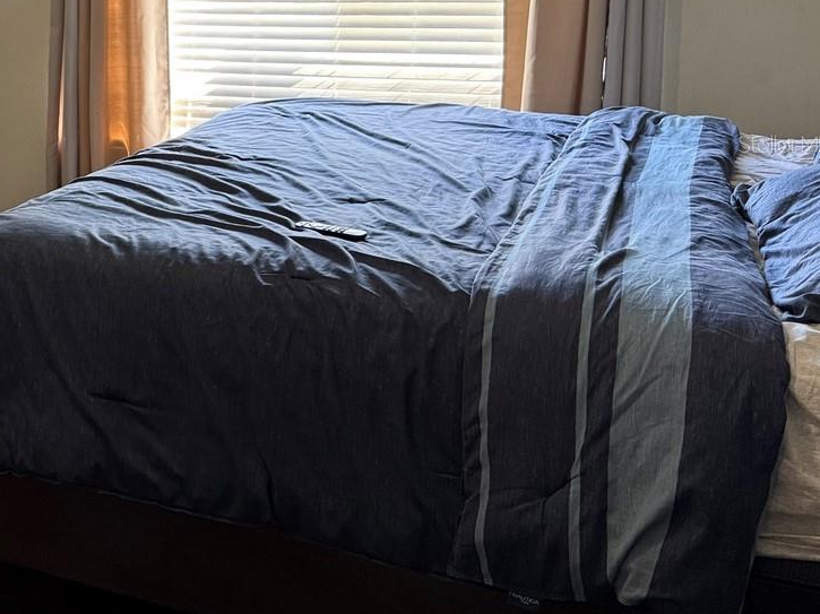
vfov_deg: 27.1
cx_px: -60
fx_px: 1255
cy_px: 144
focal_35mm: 53
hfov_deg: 32.3
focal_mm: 6.76
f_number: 1.78
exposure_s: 1/60
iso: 250
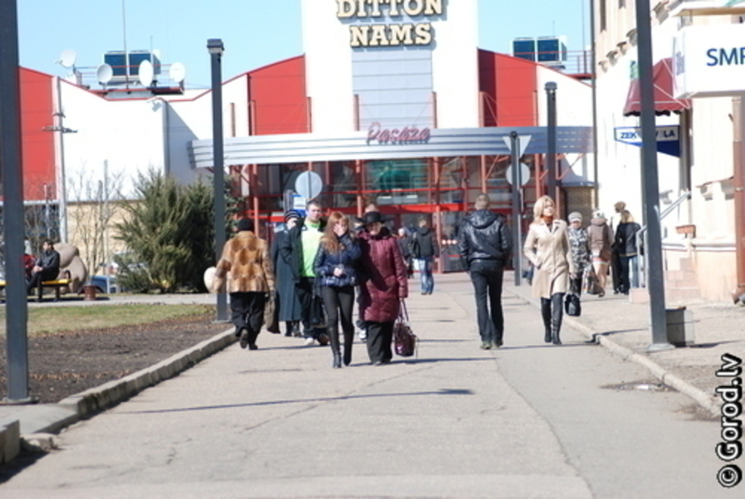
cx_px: 372
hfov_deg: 11.2
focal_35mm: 183
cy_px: 250
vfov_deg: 7.5
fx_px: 3793
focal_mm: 122
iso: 320
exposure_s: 1/1500
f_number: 5.6
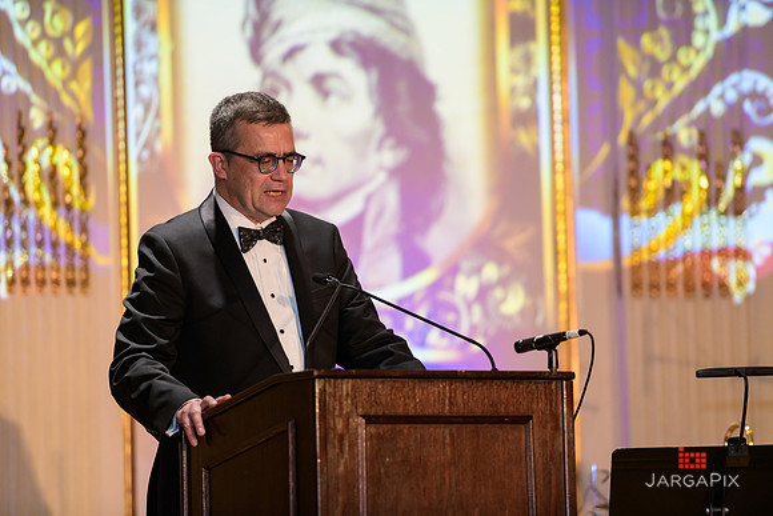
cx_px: 386
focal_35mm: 200
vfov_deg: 6.9
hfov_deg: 10.3
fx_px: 4295
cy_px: 258
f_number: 3.2
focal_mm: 200
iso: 1250
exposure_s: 1/125
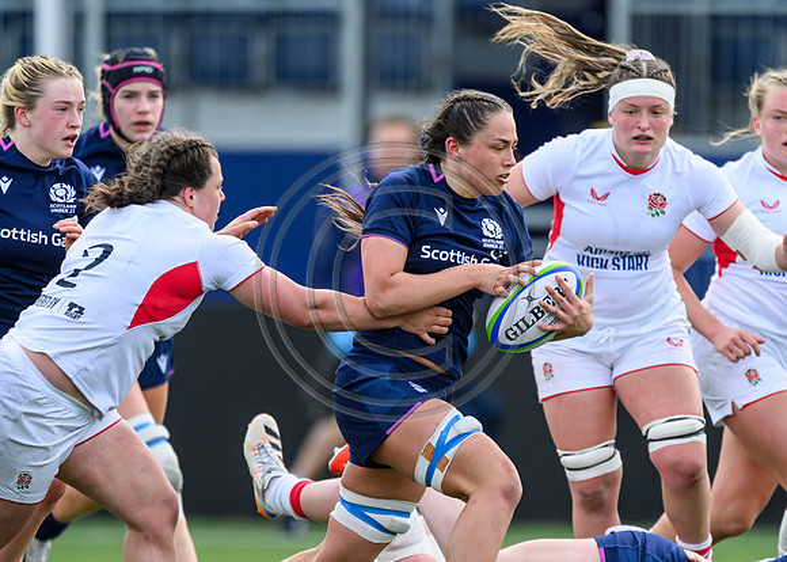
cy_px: 312
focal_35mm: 919
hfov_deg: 2.2
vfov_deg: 1.6
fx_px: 20541
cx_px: 425
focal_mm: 560
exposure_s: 1/1600
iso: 500
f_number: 4
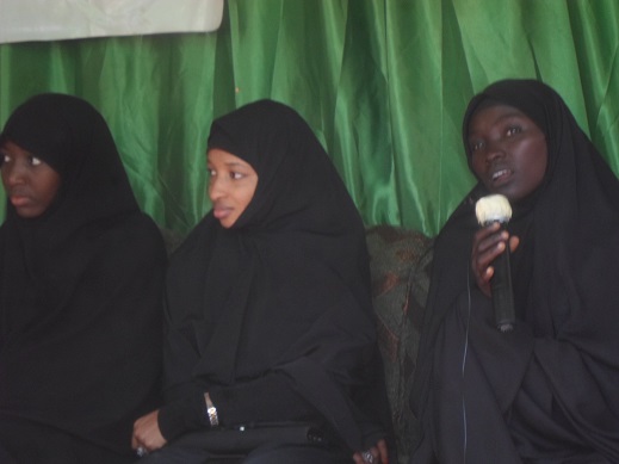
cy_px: 232
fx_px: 1788
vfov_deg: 14.8
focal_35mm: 100
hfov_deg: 19.6
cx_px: 310
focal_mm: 18
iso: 120
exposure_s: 1/60
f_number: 5.2
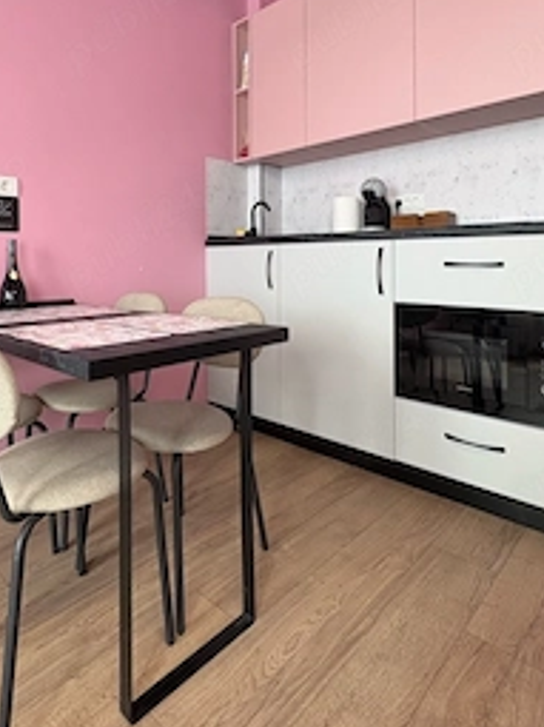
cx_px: 214
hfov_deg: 60.5
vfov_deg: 74.6
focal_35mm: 22
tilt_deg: +1.8
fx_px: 461
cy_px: 257
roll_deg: +0.1
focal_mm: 2.22
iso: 125
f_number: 2.2
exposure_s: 1/50
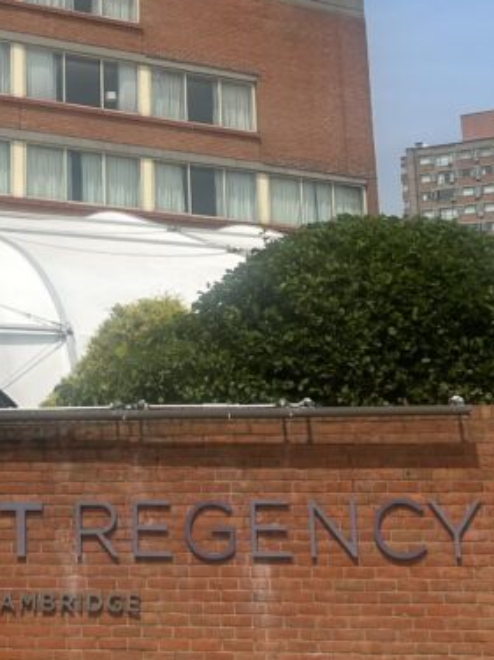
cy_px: 88
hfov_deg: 20.3
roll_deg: +0.8
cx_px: 54
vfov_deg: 26.6
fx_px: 1352
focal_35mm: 71
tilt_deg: +20.5
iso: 50
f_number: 1.5
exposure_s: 1/5587
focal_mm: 5.7
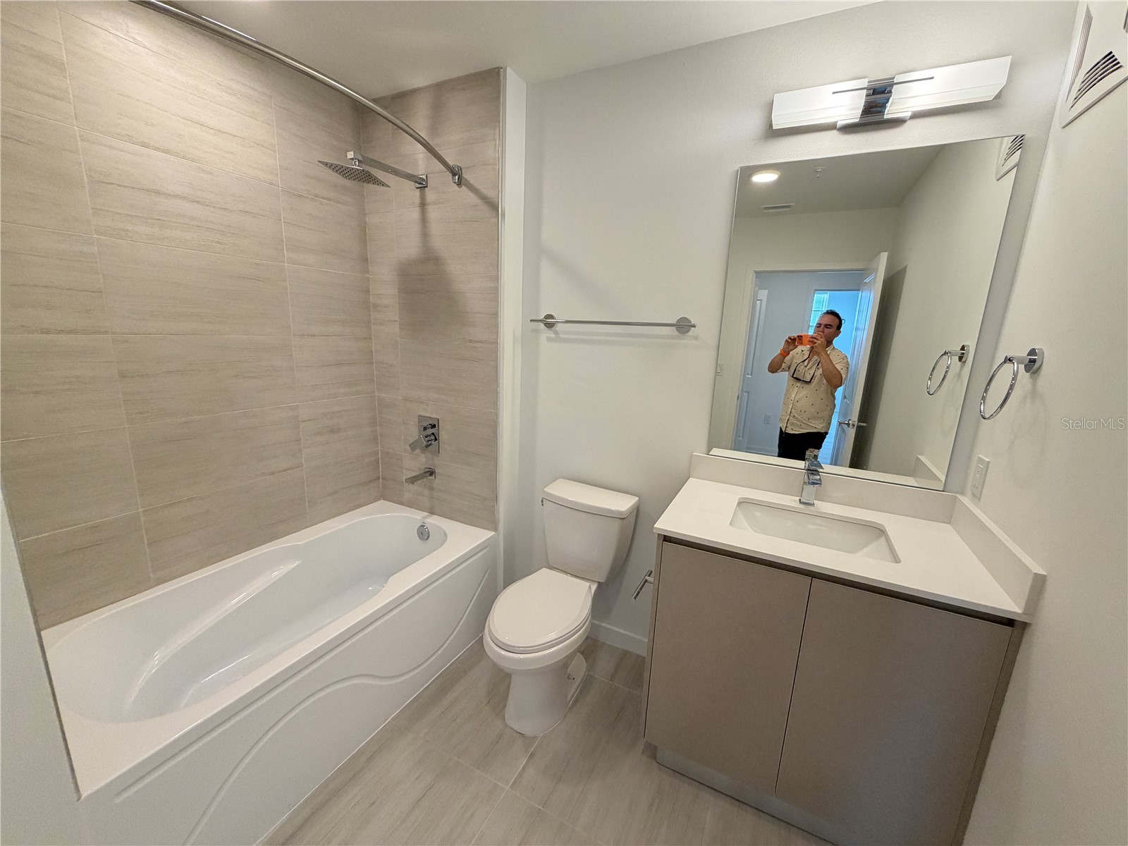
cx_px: 564
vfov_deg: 85.7
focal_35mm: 14
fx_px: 456
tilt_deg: -11.0
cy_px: 423
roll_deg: -1.5
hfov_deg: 102.1
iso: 160
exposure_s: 1/120
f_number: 2.2
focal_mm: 2.22
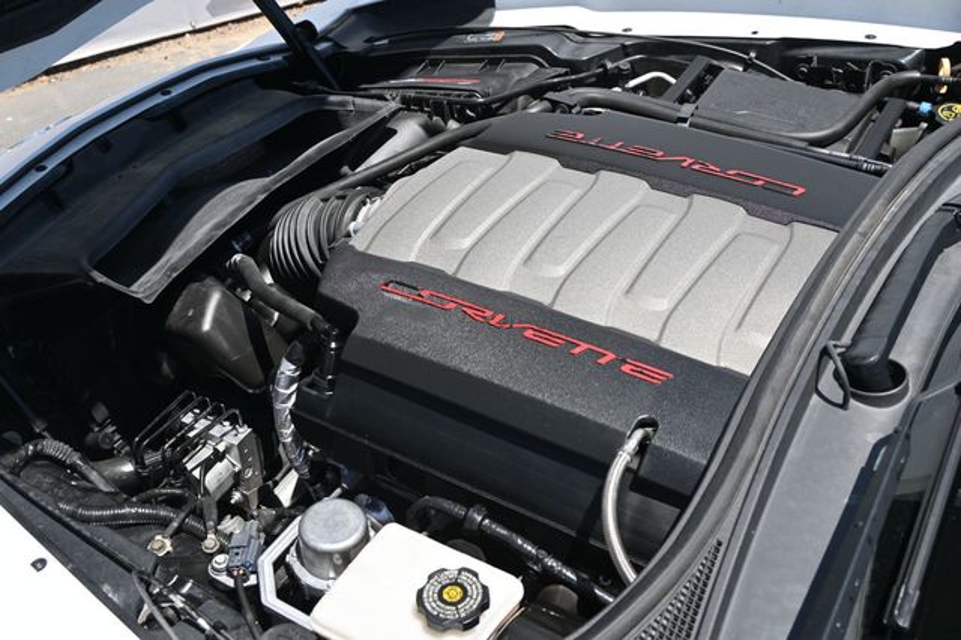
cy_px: 320
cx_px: 480
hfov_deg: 47.2
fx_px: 1101
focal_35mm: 41
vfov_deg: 32.4
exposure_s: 1/250
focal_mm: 27.5
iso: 110
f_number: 5.6
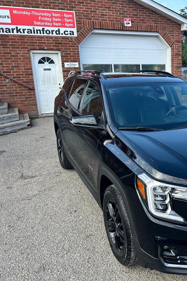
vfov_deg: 55.8
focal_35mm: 34
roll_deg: +1.8
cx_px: 166
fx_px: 265
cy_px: 139
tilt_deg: -13.7
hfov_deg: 36.6
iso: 80
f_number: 1.78
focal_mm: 6.86
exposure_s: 1/962
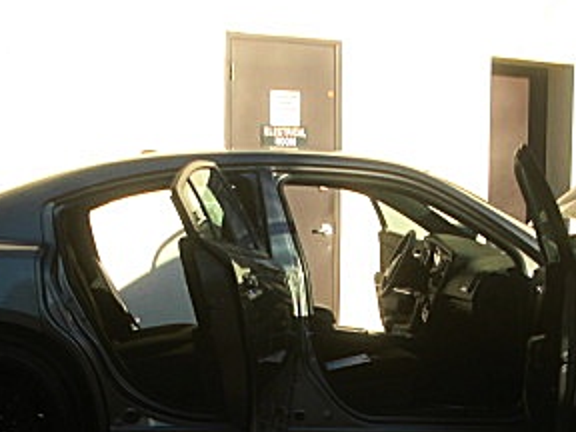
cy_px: 422
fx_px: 1331
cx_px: 288
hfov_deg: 24.4
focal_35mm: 80
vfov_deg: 18.0
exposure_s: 1/400
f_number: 2.8
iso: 50
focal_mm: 6.3
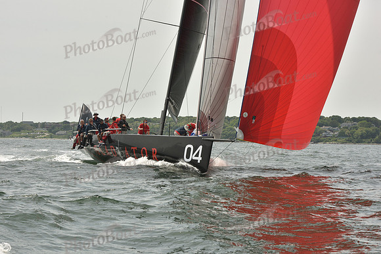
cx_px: 190
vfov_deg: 15.9
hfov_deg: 23.6
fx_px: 910
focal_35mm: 86
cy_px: 127
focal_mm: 86
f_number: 11
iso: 400
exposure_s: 1/1000
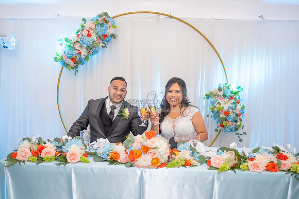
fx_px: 249
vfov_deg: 43.6
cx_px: 141
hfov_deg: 62.0
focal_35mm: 30
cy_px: 111
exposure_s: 1/160
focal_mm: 26
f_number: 3.2
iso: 1000
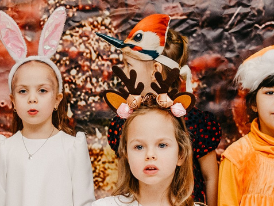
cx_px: 36
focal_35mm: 132
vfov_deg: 11.1
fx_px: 1045
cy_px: 224
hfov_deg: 14.8
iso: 320
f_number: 4.5
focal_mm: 24
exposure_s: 1/160
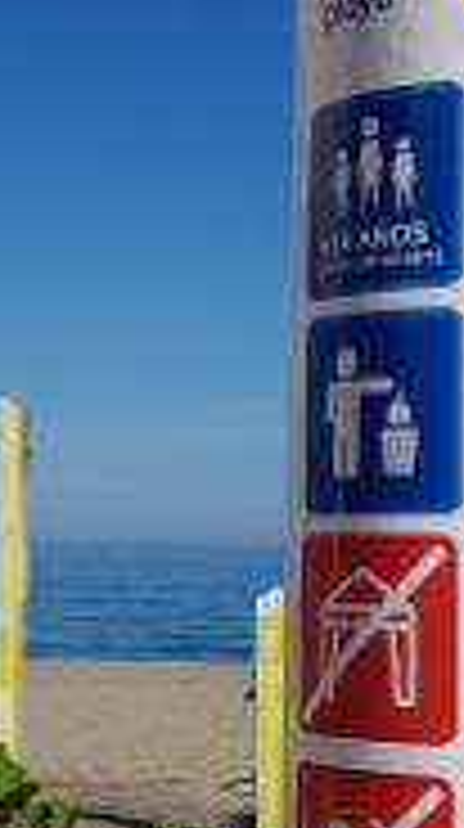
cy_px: 443
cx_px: 252
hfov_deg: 15.6
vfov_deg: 27.5
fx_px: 1690
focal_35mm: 77
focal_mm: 4.2
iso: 40
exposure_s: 1/4512
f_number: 1.7
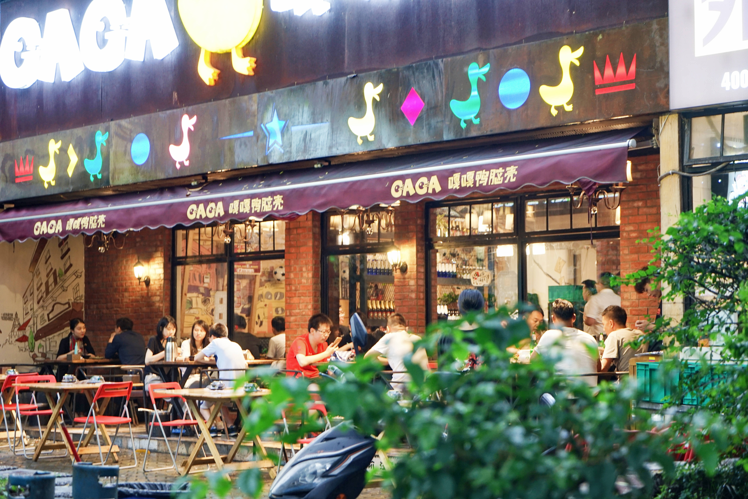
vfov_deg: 19.5
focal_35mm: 70
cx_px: 374
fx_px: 1454
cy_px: 250
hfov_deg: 28.8
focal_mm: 70
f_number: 4.5
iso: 640
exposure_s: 1/20
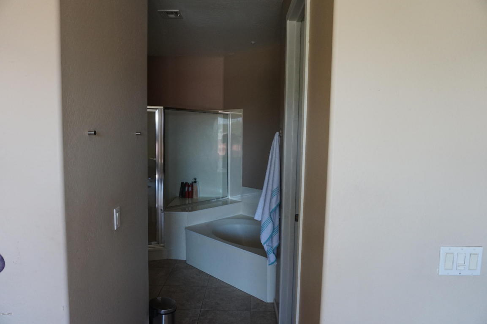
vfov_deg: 53.1
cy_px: 162
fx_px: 325
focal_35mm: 24
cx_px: 244
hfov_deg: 73.8
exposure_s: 1/160
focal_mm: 16
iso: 800
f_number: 4
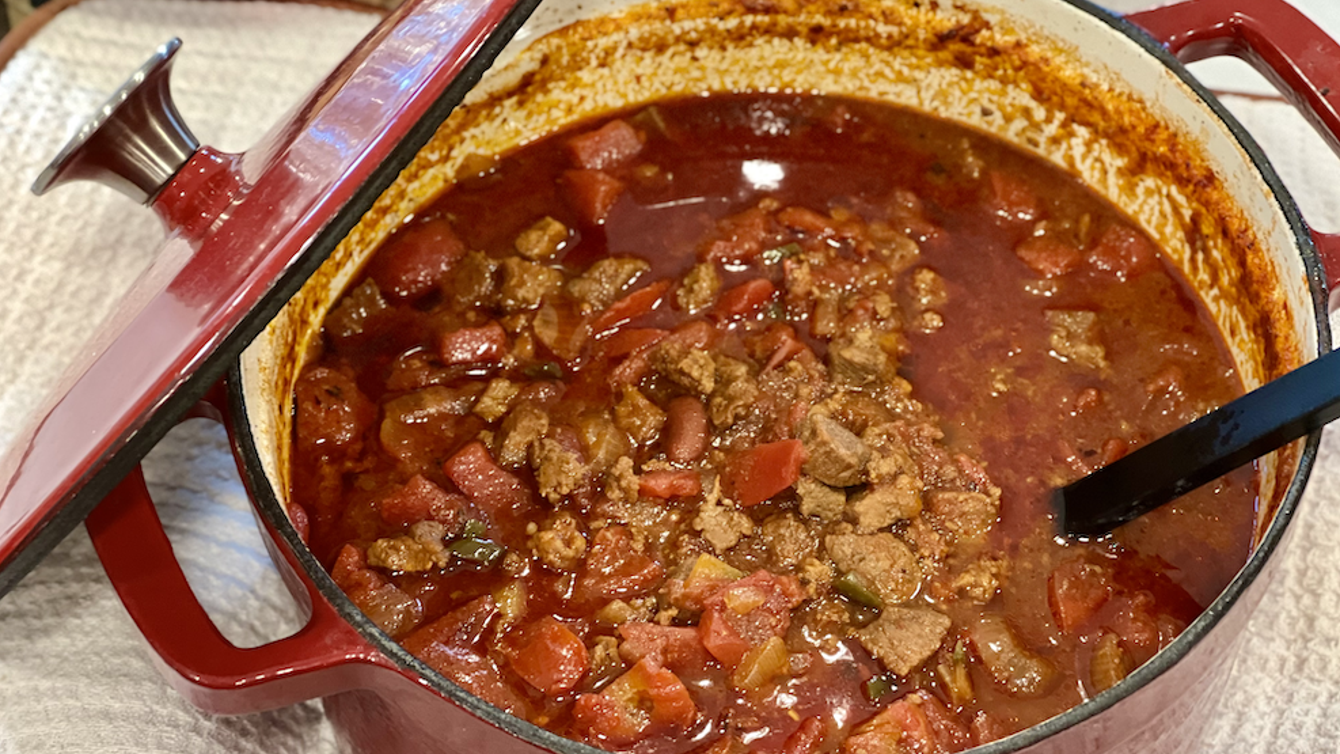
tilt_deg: -51.9
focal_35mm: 85
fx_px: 3020
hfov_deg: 25.0
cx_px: 672
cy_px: 429
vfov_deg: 14.2
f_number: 2.8
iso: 400
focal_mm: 9
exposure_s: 1/24
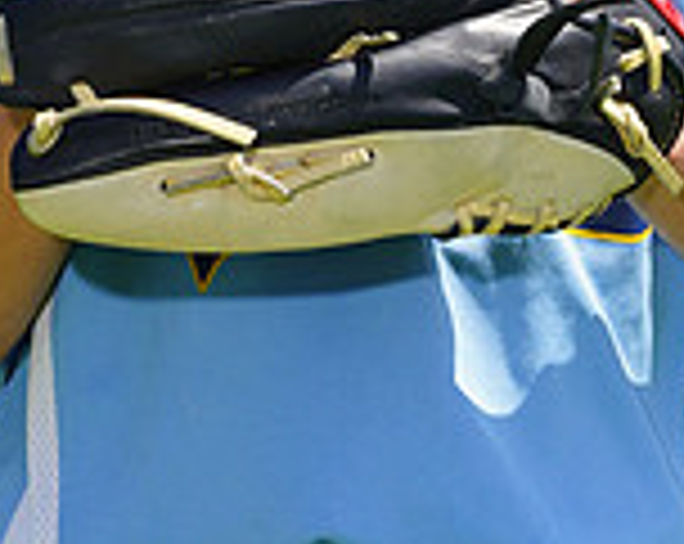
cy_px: -306
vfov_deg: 1.7
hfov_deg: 2.1
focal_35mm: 929
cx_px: 351
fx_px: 18770
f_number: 9
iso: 100
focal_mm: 259
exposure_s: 1/160
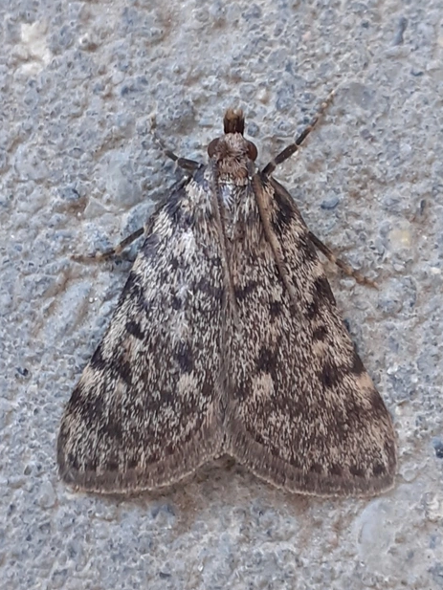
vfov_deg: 63.4
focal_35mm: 28
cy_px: 295
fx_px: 478
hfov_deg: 49.8
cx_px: 225
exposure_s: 1/50
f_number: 1.9
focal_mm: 3.6
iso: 100
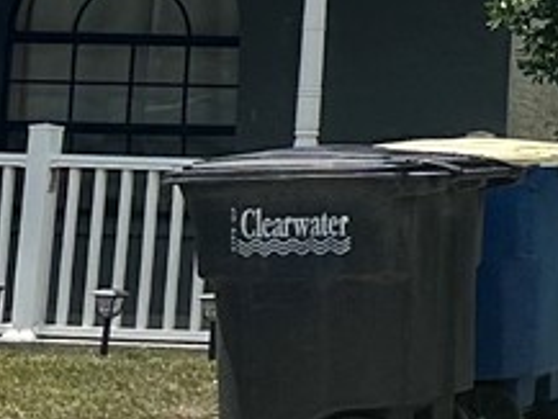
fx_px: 2855
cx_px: 1959
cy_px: -51
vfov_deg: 8.3
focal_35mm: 177
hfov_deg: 8.3
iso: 80
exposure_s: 1/4545
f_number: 1.78
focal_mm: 6.86
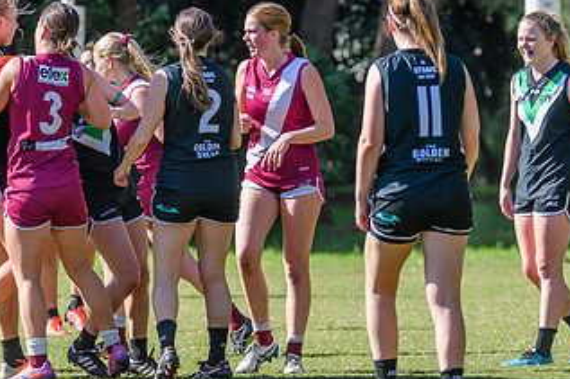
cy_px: 176
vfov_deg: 2.3
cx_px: 74
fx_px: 9368
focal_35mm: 592
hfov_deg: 3.5
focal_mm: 250
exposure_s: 1/1250
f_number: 6.3
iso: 800
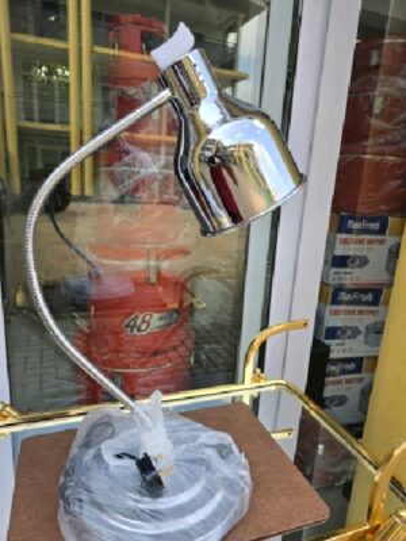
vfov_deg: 73.9
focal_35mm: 23
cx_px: 203
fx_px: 360
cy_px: 270
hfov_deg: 58.9
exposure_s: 1/143
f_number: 1.7
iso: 12
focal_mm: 6.3
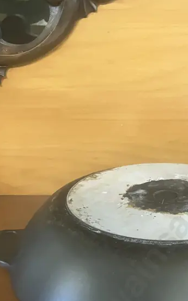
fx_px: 451
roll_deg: -1.3
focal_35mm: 55
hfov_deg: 23.0
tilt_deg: -28.4
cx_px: 163
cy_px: 248
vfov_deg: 35.5
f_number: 1.8
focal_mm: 3.99
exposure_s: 1/33
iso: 400
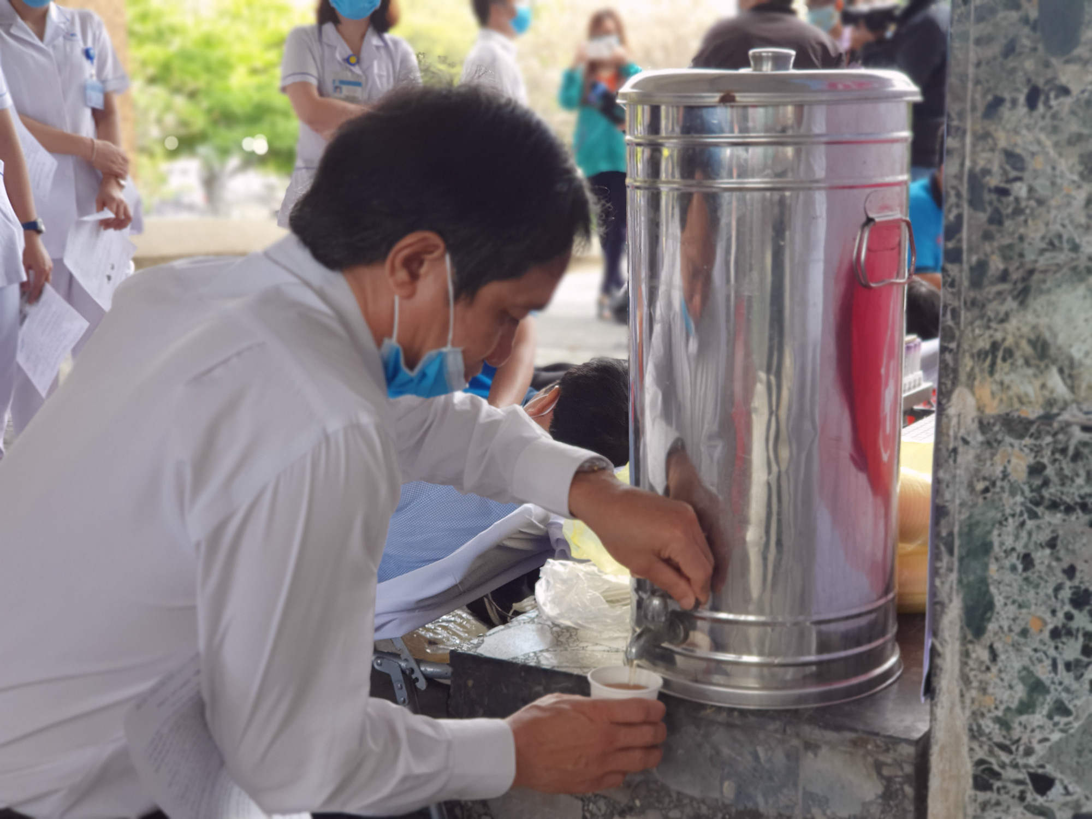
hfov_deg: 36.8
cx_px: 546
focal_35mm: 52
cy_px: 410
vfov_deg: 28.0
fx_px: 1640
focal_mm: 6
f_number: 2.4
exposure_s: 1/50
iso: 50
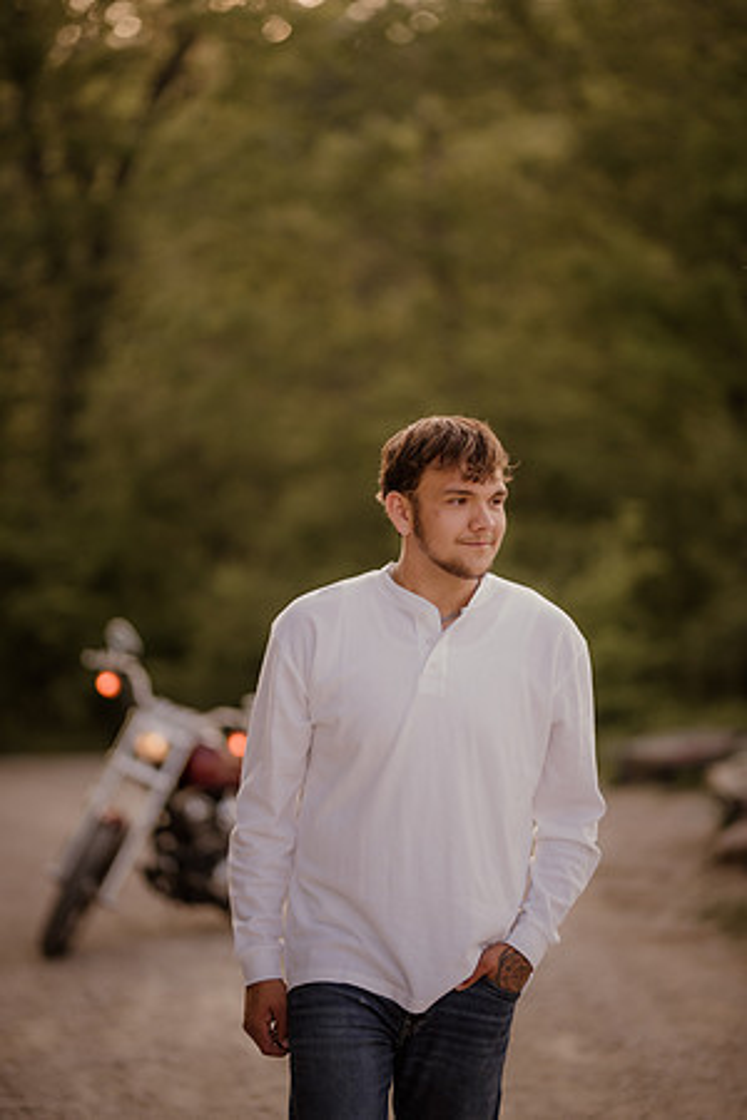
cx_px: 374
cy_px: 560
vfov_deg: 23.9
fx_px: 2645
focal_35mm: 85
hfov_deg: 16.1
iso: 100
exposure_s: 1/400
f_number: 1.4
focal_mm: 85
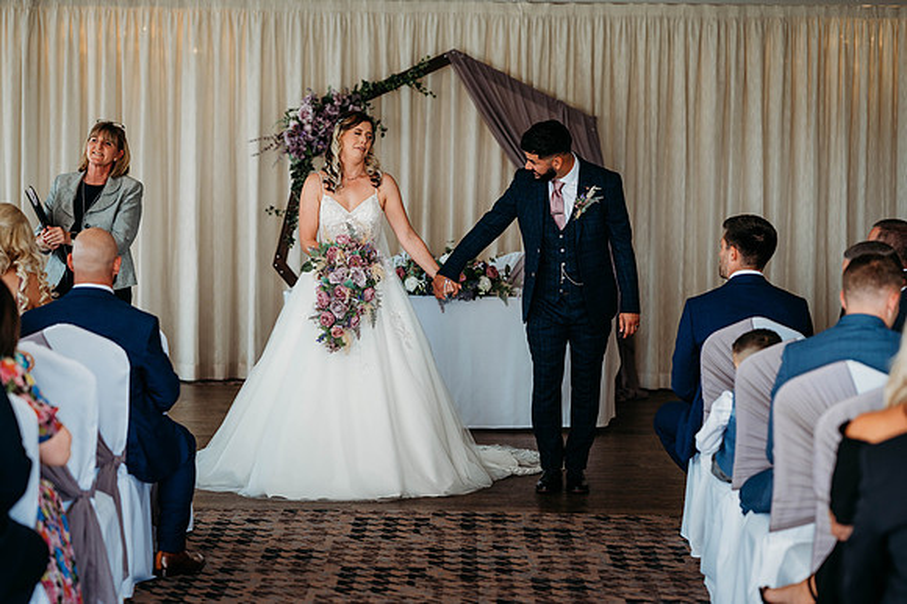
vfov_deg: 16.1
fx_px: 2140
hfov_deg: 23.9
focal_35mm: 85
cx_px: 454
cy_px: 302
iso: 280
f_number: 2.5
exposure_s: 1/200
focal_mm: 85
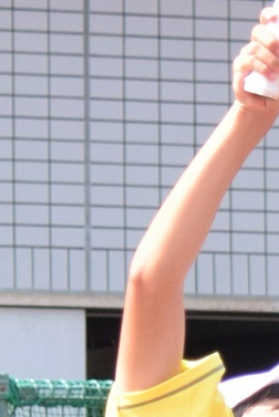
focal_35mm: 636
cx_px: 220
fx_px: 7379
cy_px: 611
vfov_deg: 3.2
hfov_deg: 2.2
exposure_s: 1/2500
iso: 800
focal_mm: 80
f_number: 4.5
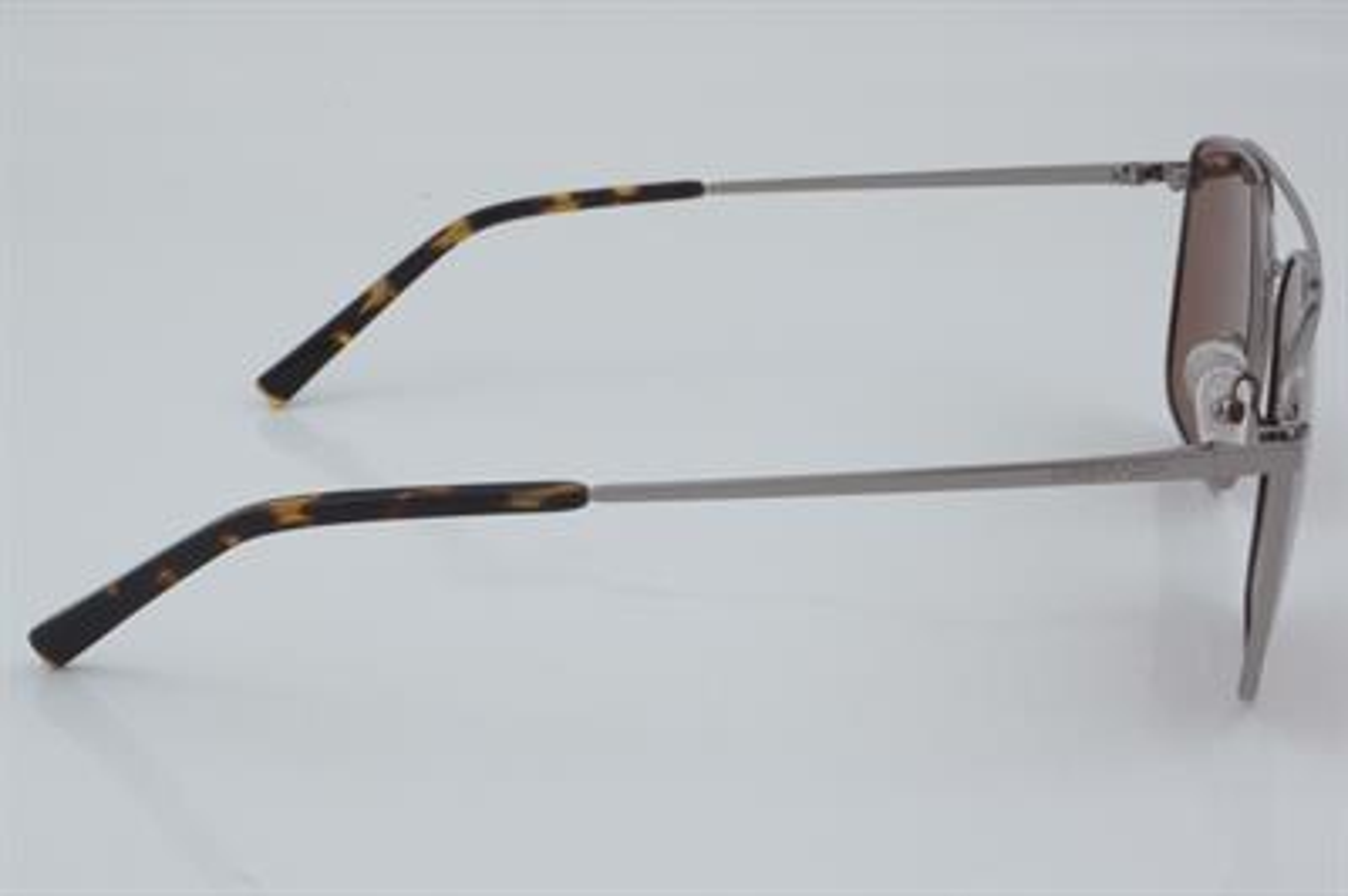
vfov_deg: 18.2
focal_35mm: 75
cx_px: 674
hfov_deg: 27.0
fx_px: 2806
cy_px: 448
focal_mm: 50
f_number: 32
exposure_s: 1/3
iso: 100
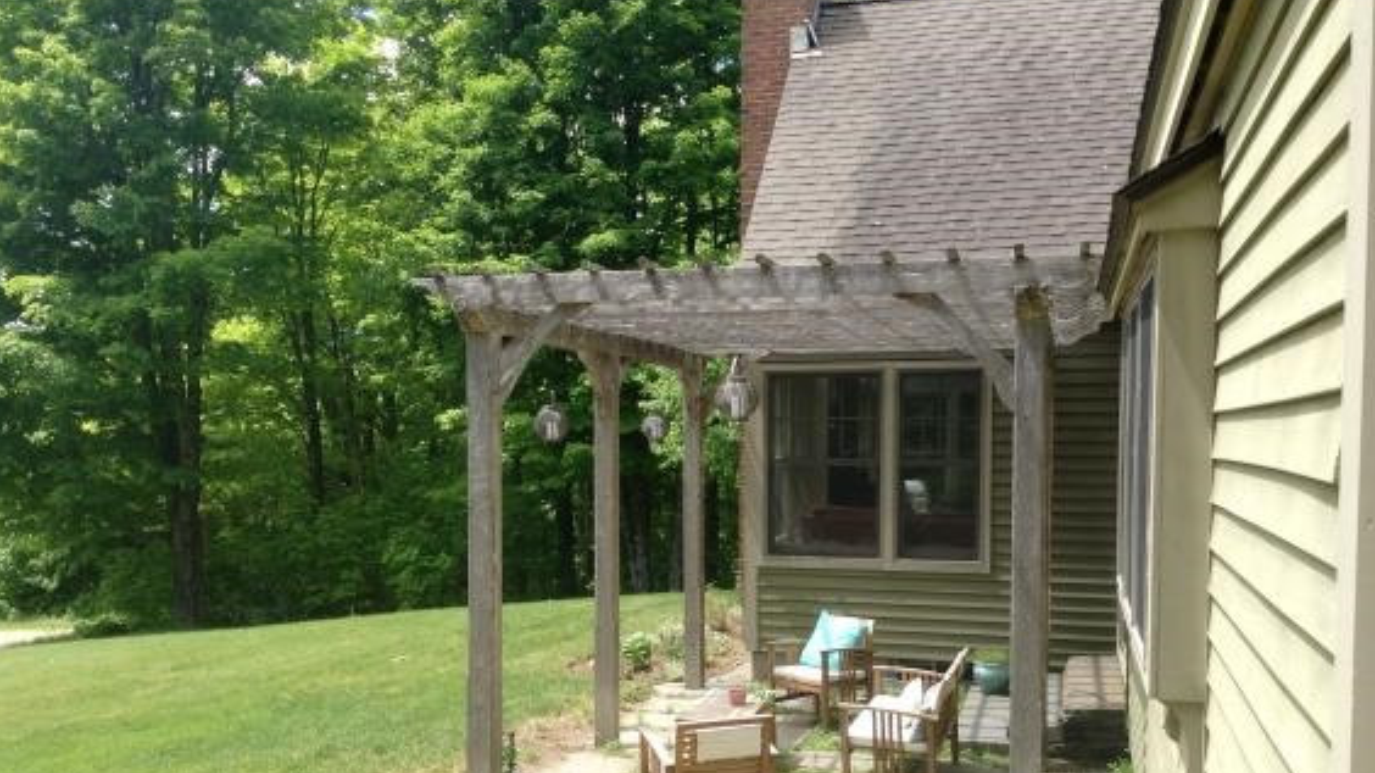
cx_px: 683
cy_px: 500
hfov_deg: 54.0
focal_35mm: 37
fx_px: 1349
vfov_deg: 31.8
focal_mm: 3.3
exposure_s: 1/408
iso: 25
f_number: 2.4
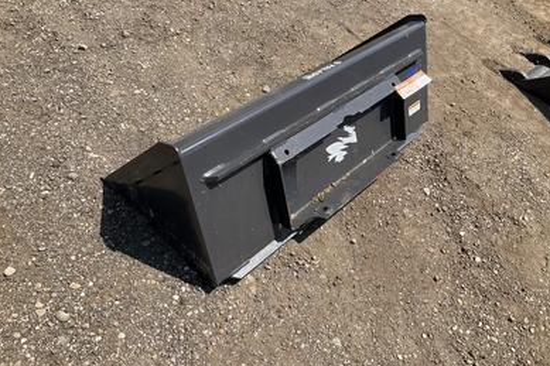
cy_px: 164
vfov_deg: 42.2
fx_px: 473
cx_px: 274
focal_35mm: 31
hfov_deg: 60.3
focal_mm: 3
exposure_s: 1/1342
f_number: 1.8
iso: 25
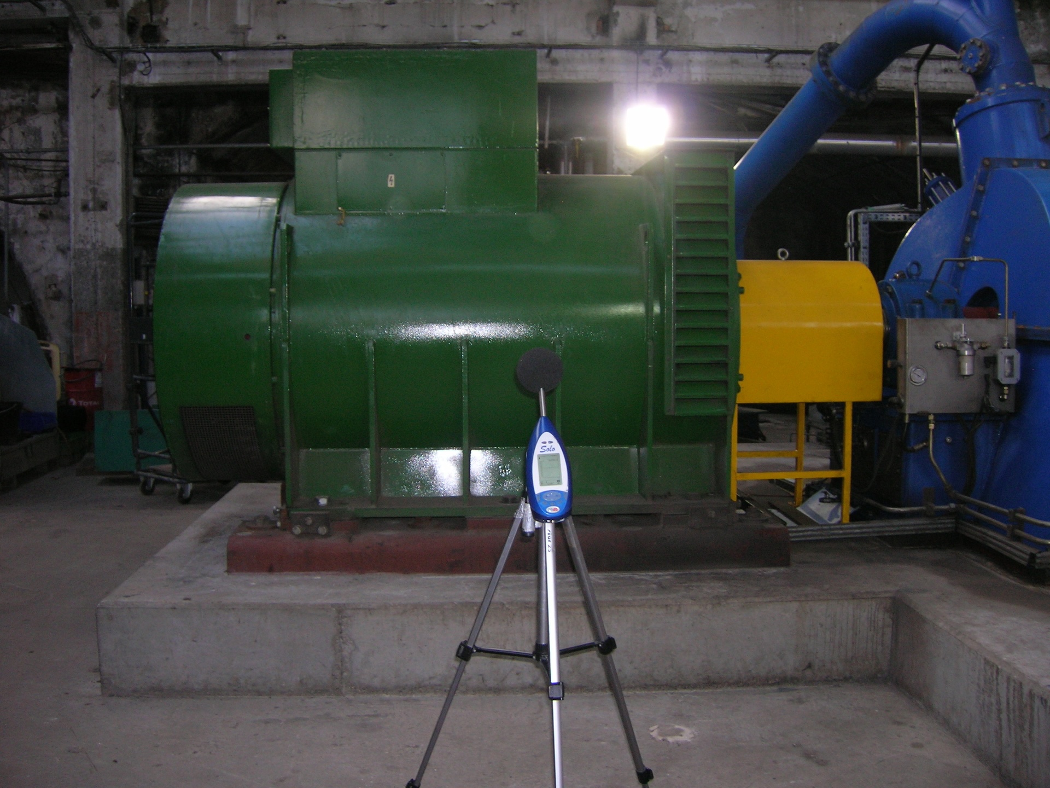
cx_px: 525
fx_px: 1031
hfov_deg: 54.0
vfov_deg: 41.8
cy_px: 394
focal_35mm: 34
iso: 85
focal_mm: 5.7
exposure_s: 1/60.1
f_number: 2.9
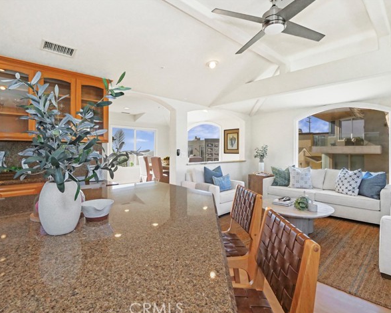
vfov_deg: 76.9
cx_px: 200
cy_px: 158
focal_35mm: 17
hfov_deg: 89.6
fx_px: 197
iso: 1250
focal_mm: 8
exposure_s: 1/250
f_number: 9
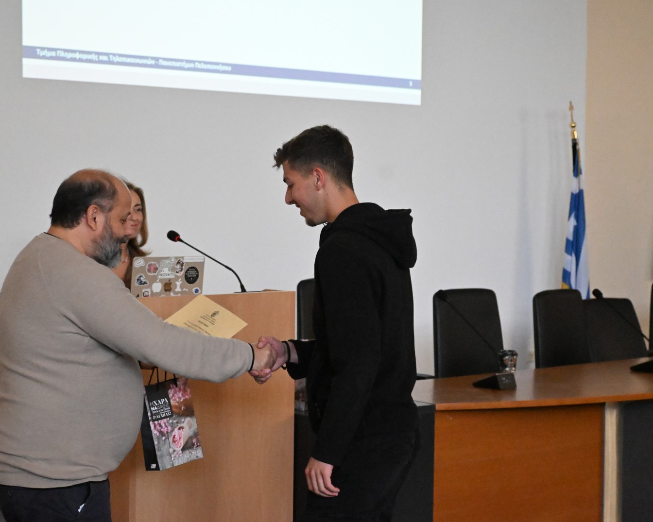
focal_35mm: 70
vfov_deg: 22.0
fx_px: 1344
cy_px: 261
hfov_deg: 27.3
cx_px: 313
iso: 12800
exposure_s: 1/500
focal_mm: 41
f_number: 5.6
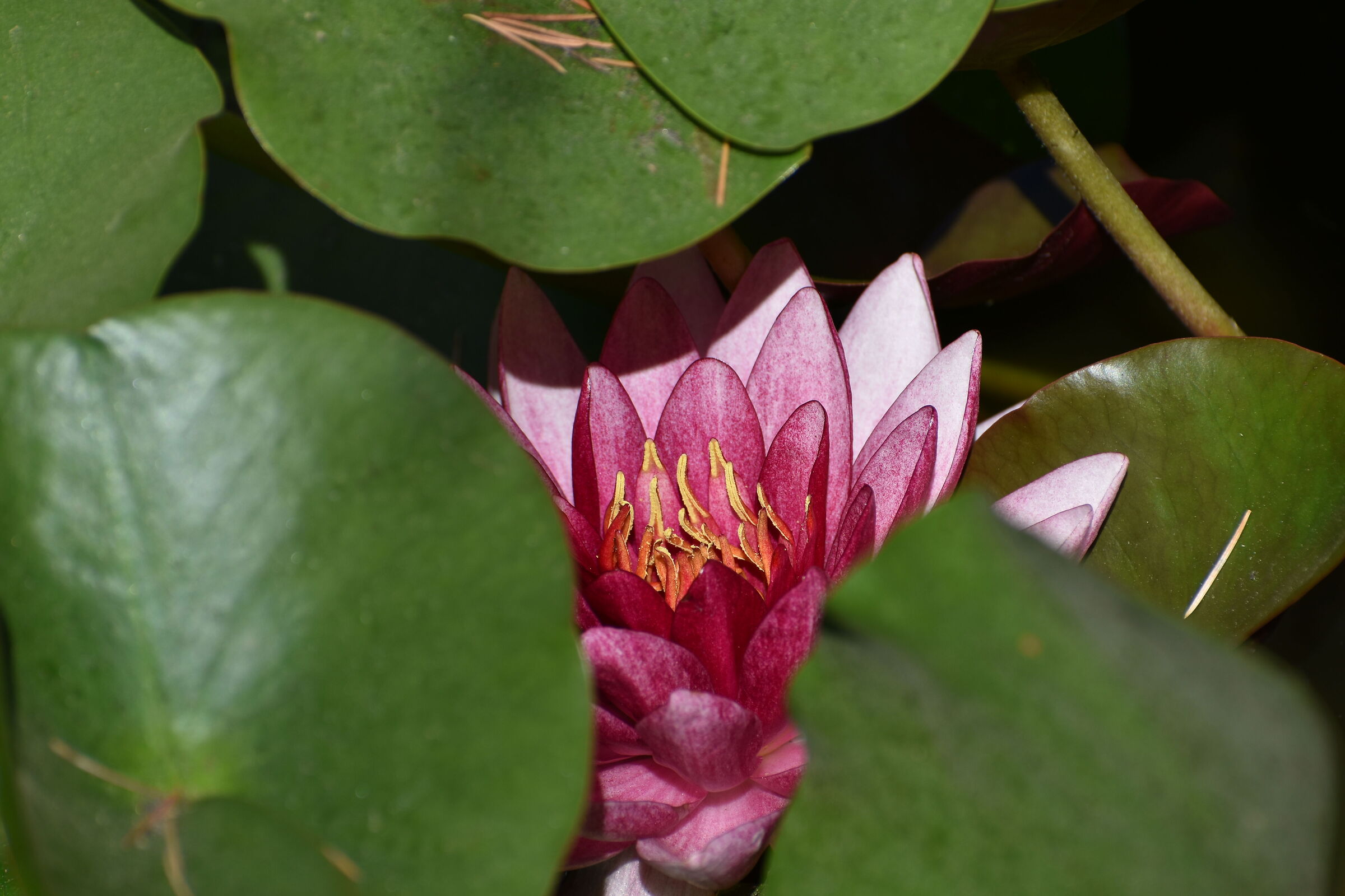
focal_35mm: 450
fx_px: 16811
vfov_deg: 3.1
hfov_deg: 4.6
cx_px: 672
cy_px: 448
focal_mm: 300
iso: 100
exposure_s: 1/320
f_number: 8
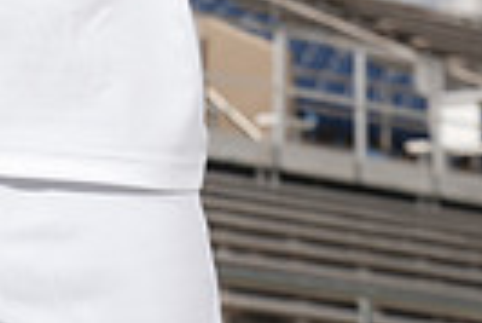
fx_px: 3163
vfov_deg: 5.6
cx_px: -40
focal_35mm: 236
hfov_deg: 8.6
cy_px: -479
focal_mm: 70
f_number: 8
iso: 100
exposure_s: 1/200
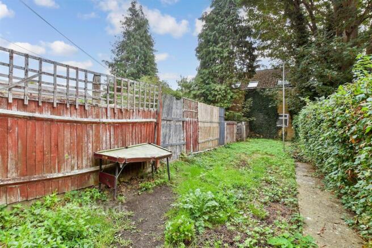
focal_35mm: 15
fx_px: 155
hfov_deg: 100.4
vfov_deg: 77.4
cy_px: 124
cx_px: 186
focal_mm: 10
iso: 320
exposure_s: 1/125
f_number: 8
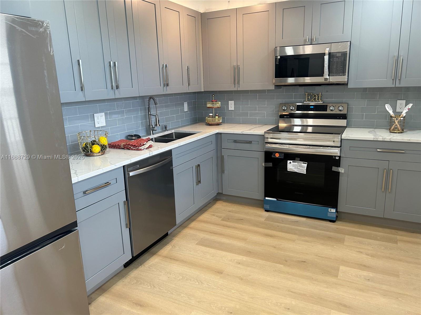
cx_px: 210
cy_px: 158
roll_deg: +1.4
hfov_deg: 67.3
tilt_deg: -13.3
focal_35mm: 26
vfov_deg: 53.1
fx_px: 316
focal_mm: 5.7
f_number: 1.5
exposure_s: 1/121
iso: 100
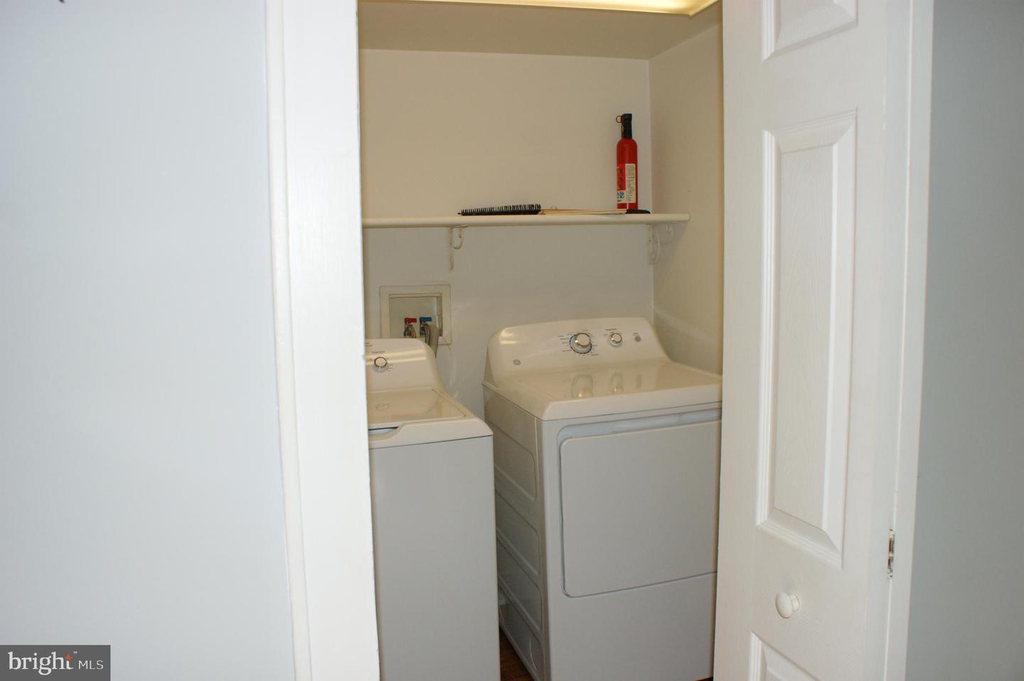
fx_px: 767
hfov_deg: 67.4
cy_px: 340
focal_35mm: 27
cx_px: 512
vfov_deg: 47.9
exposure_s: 1/60
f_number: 5.6
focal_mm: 18
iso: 400
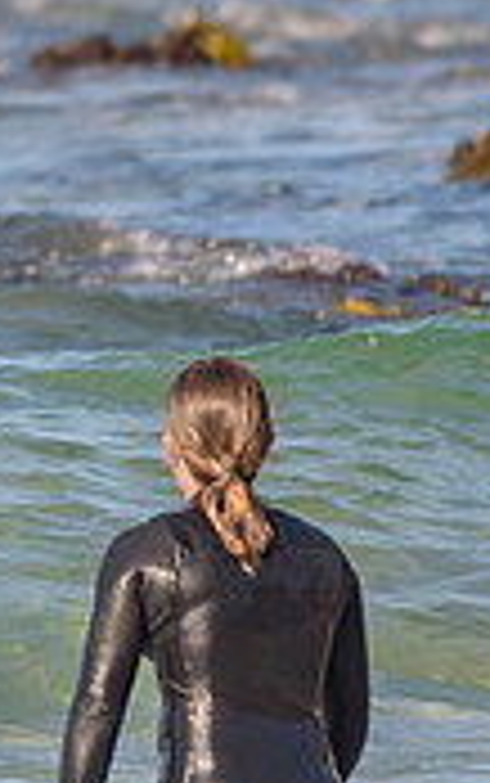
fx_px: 47377
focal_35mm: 2221
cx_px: -838
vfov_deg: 0.9
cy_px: 122
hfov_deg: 0.6
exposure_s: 1/2000
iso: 250
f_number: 5.6
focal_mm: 500
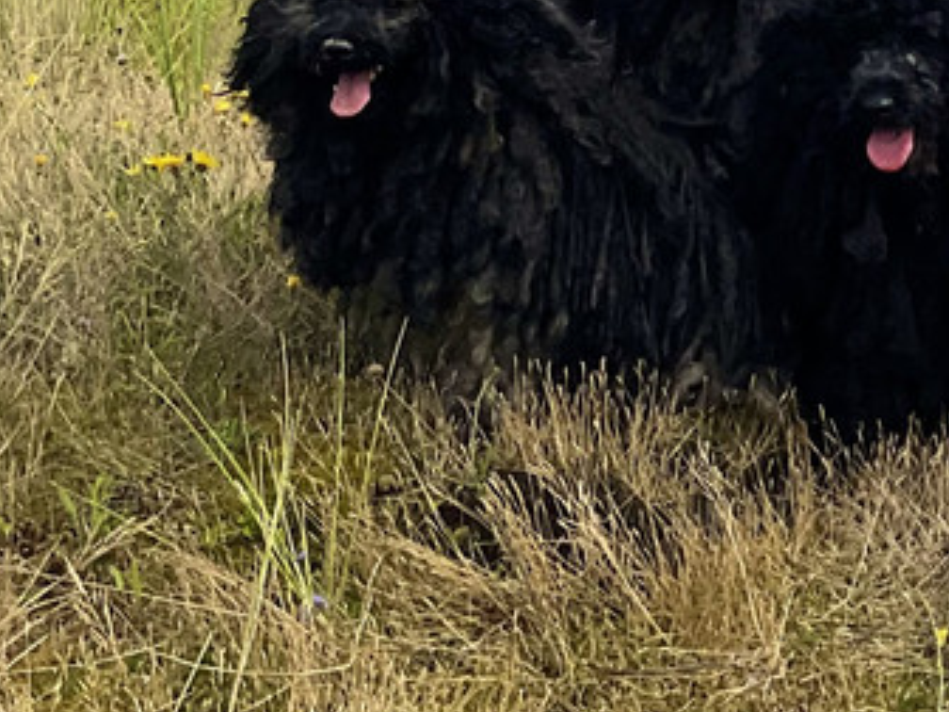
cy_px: -331
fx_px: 2522
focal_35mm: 92
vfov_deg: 15.0
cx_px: 705
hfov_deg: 21.1
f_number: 1.8
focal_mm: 3
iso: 16
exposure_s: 1/2959
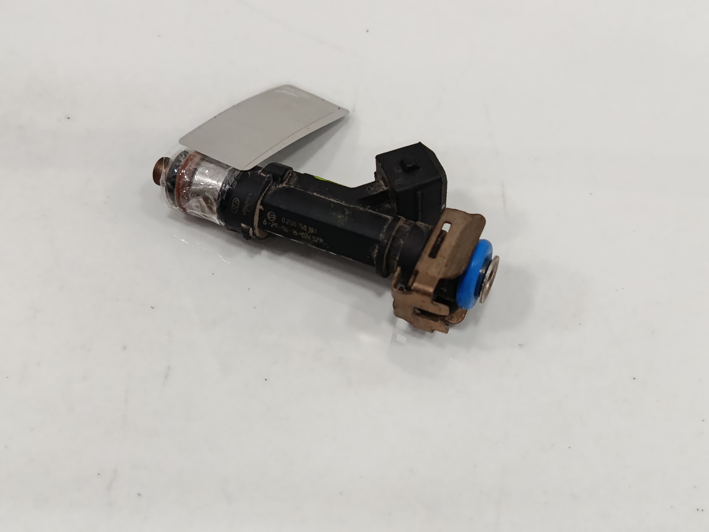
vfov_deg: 37.7
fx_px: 778
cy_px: 266
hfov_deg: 49.0
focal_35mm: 38
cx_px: 354
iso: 848
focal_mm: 5.24
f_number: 1.7
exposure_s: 1/100
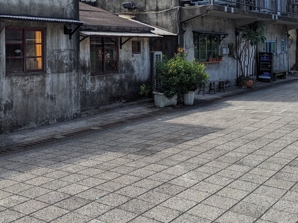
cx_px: 126
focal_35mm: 46
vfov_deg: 30.5
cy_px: 36
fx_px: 396
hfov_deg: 41.1
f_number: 1.73
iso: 71
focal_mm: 4.38
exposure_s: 1/5848
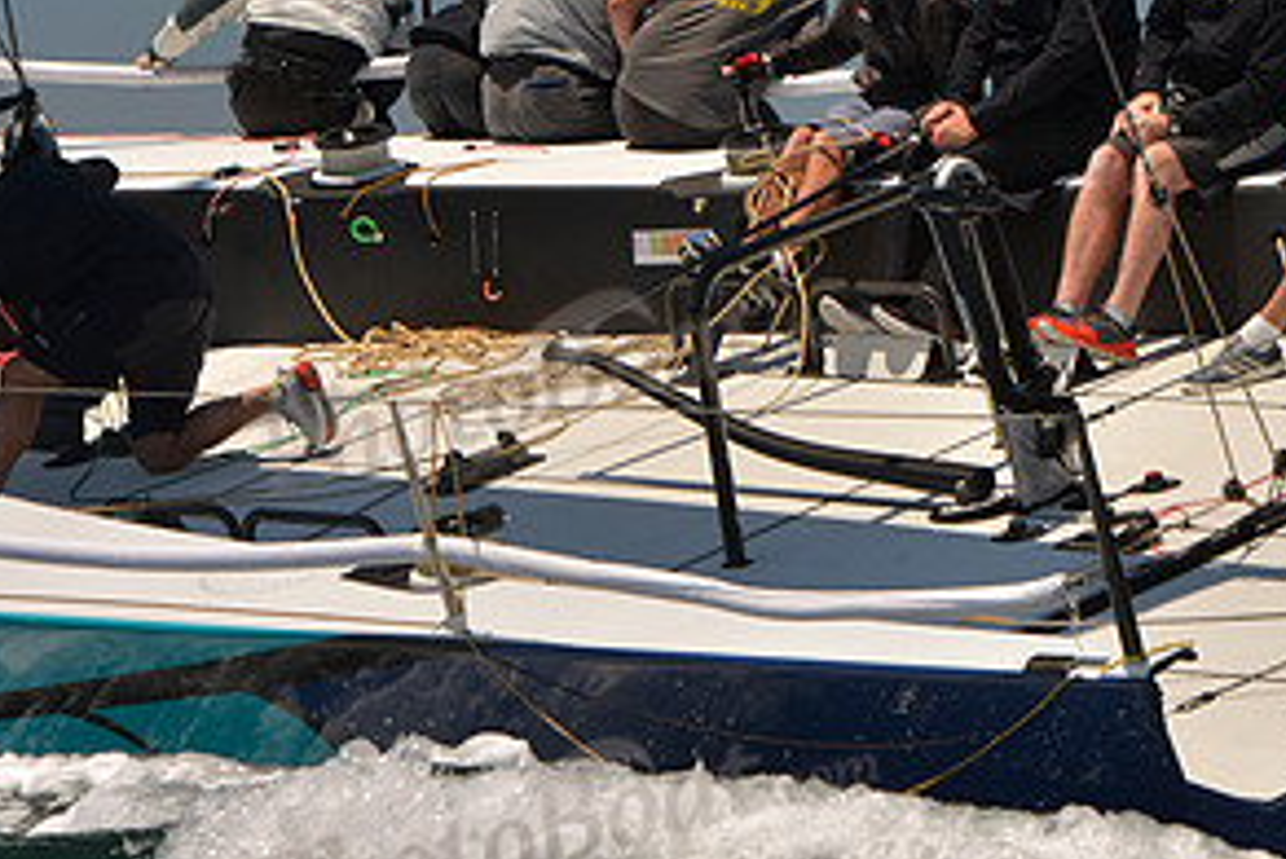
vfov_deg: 5.7
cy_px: 90
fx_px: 8649
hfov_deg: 8.5
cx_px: 1110
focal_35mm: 242
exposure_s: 1/800
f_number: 8
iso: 400
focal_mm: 122
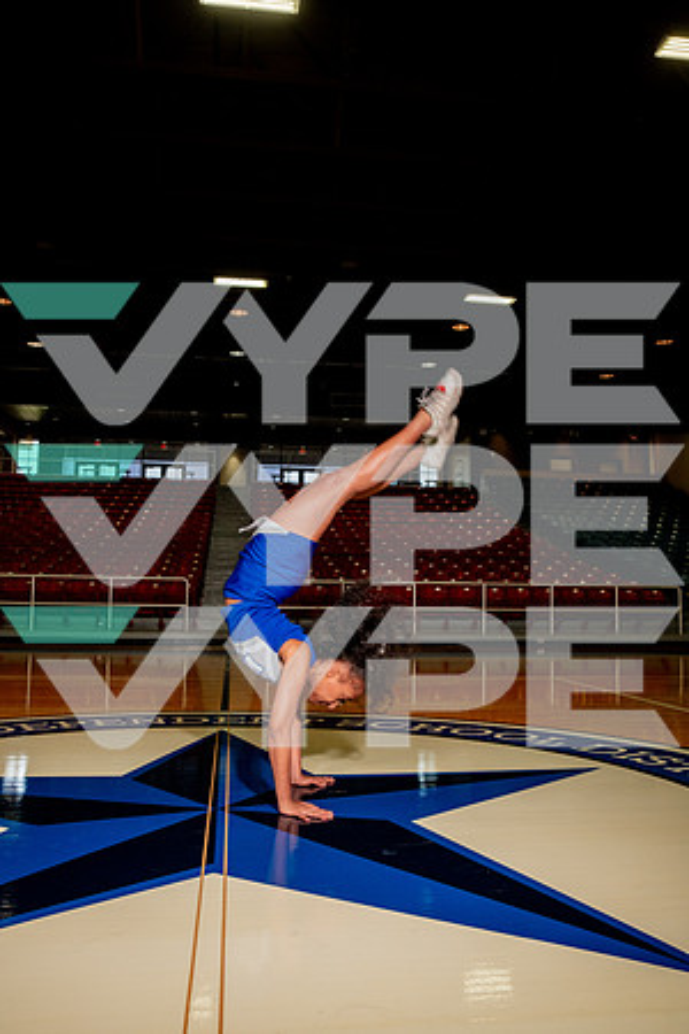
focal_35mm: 30
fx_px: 861
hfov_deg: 43.6
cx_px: 344
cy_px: 517
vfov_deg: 61.9
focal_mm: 30
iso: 800
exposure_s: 1/320
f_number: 7.1
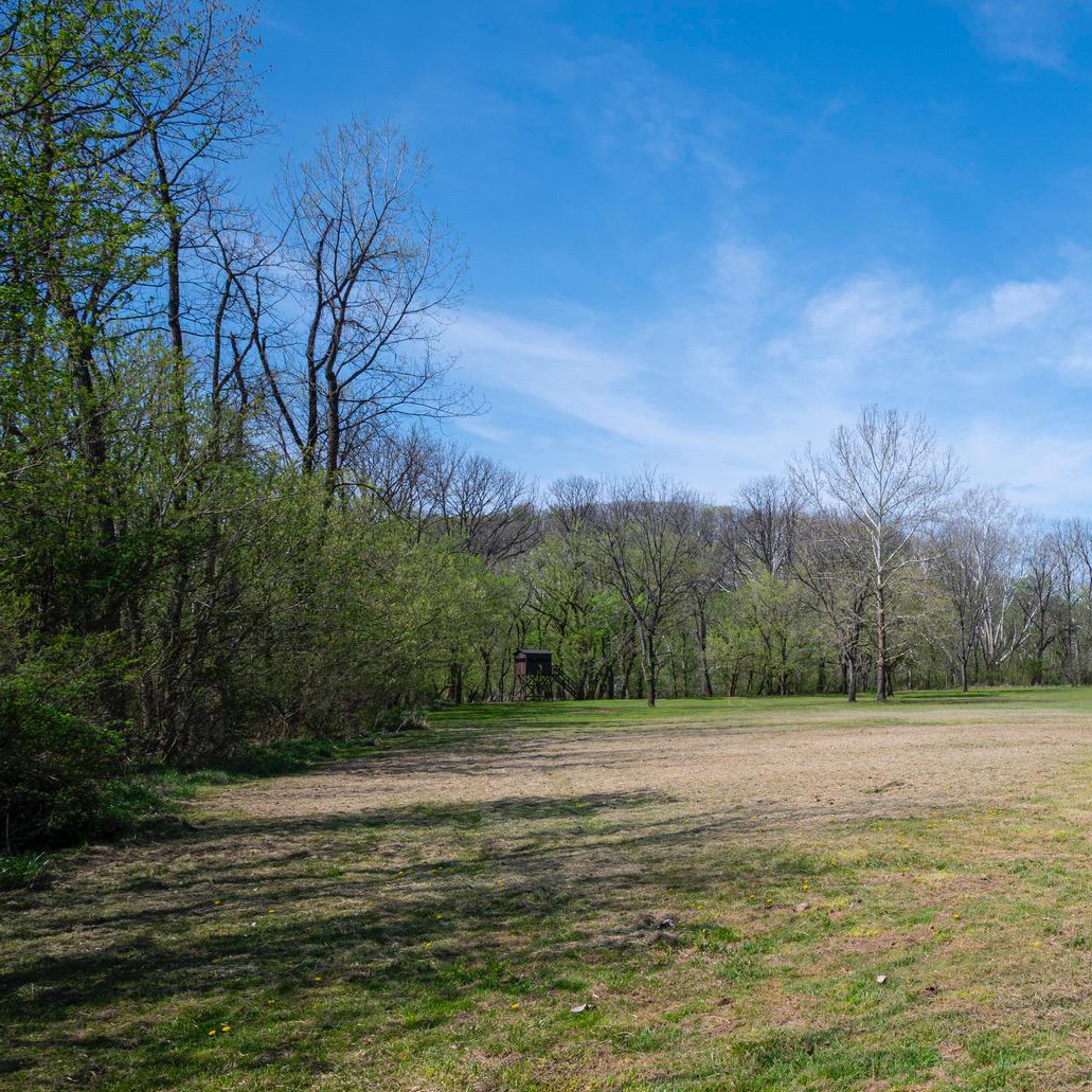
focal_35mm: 28
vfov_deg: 57.3
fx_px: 994
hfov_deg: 49.2
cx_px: 1044
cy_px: 625
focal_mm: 16.5
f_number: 11
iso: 250
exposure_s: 1/500
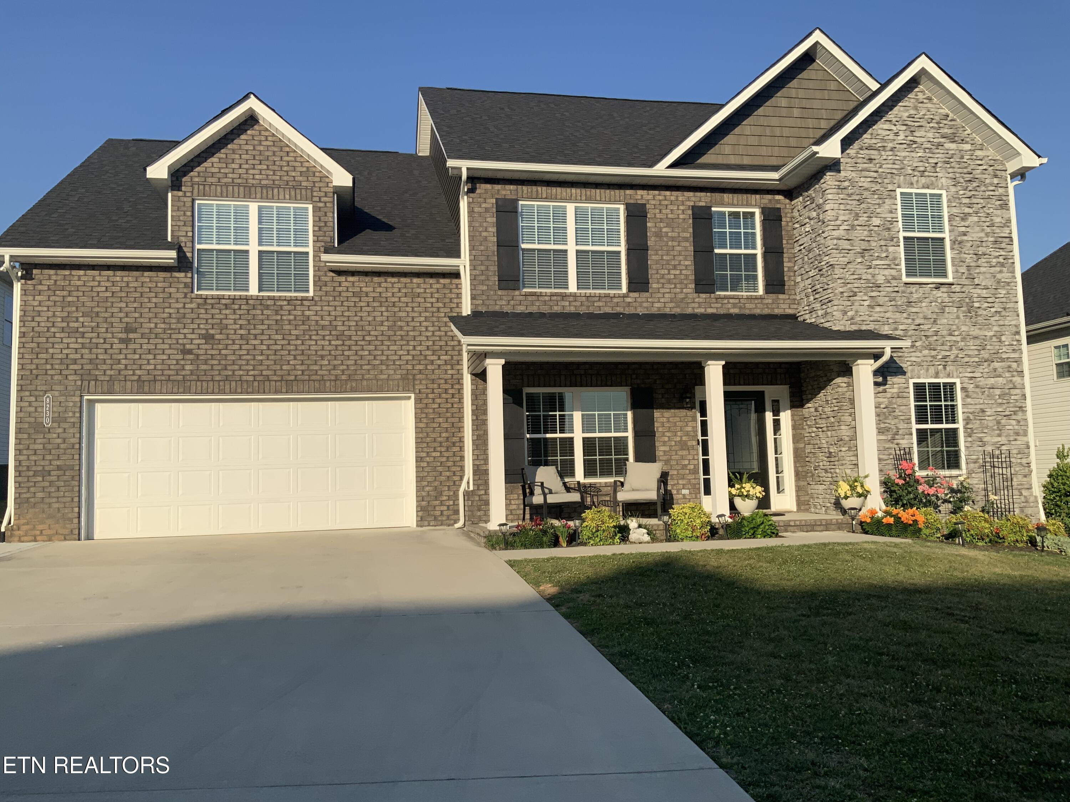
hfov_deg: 61.7
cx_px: 535
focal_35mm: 29
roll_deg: +1.6
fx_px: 896
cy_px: 401
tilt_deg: +7.5
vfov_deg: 48.2
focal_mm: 3
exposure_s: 1/1984
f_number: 1.8
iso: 16
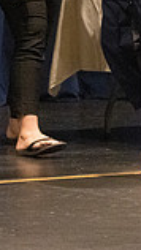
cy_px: -79
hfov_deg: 2.1
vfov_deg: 3.7
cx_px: 18
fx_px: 3864
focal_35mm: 582
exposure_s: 1/250
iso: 8000
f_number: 4.5
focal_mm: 130
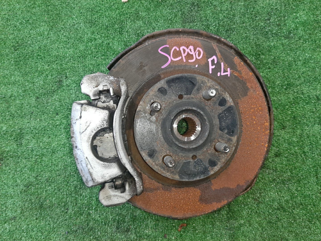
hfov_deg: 67.3
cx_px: 160
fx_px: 241
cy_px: 120
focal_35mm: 26
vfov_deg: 53.1
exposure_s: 1/50
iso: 176
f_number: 1.7
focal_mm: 3.93
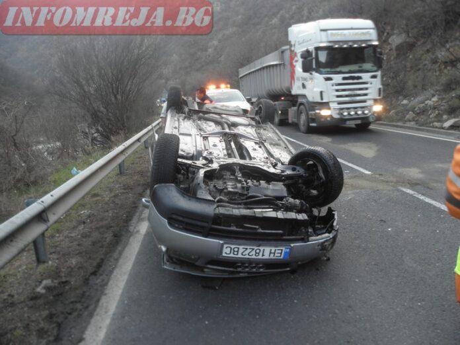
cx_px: 230
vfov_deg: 53.1
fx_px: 346
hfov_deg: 67.3
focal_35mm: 26
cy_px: 172
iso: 100
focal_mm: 4.6
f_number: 2.8
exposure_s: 1/30
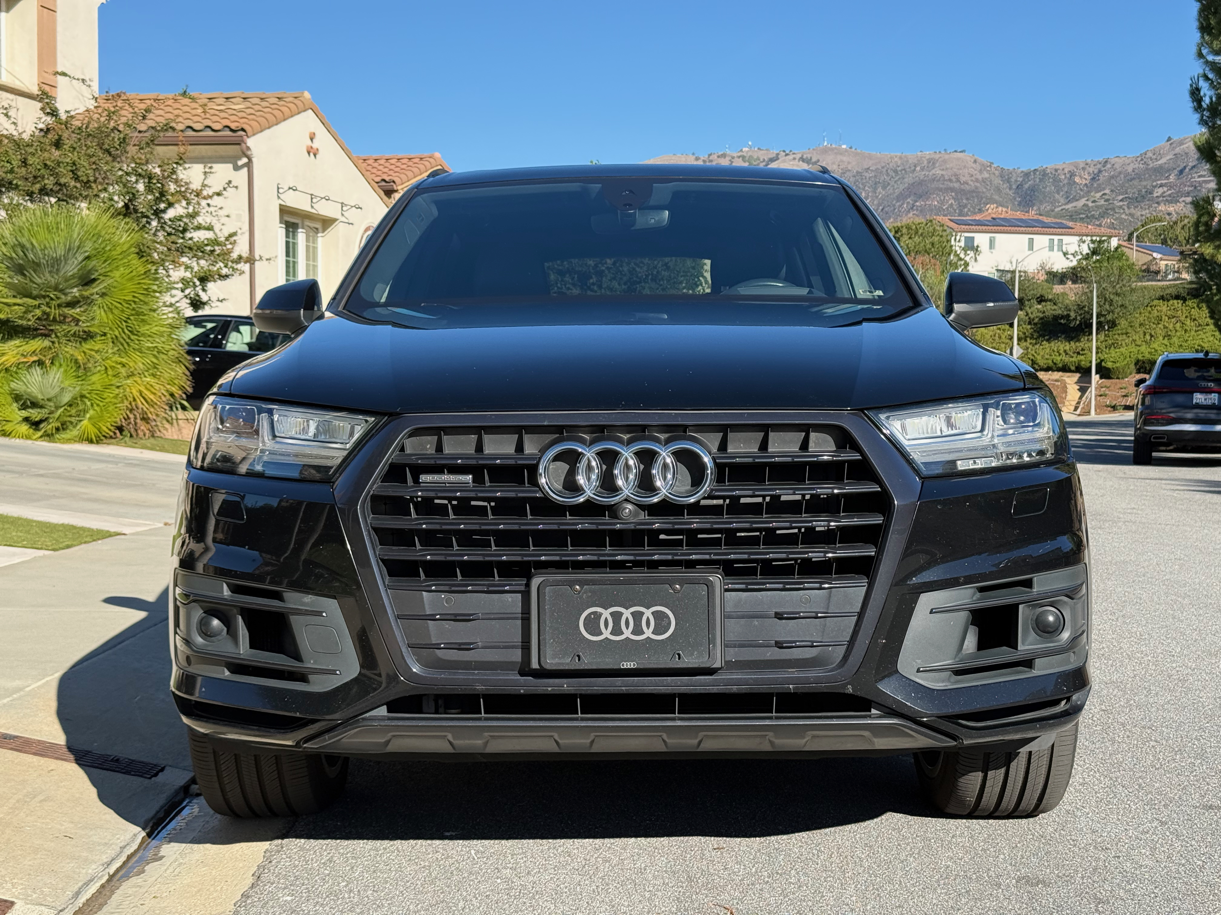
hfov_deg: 39.7
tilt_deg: -2.2
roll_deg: -1.2
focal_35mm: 48
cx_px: 610
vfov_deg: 30.3
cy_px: 458
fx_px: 1693
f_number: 1.78
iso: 80
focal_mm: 6.76
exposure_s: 1/2146
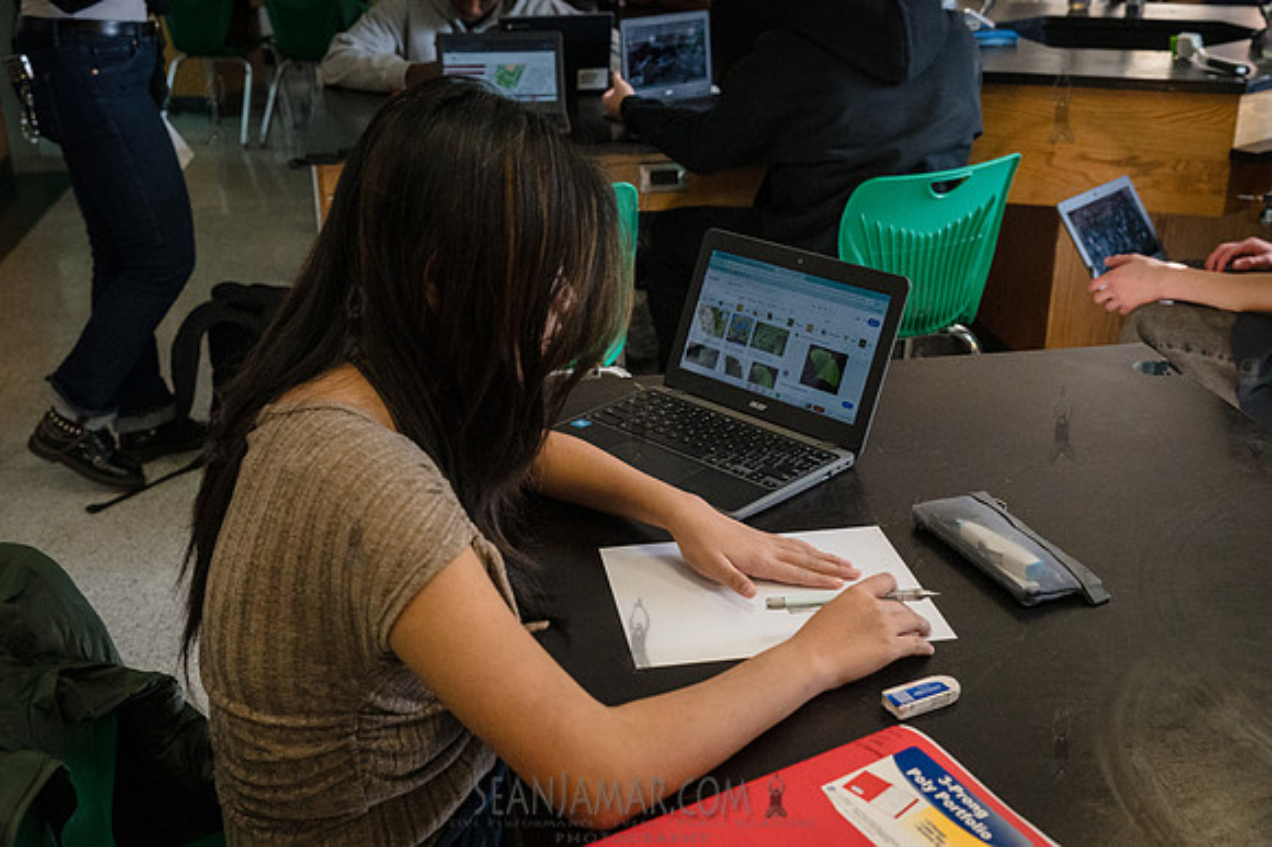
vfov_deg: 33.6
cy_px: 453
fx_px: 1403
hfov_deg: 48.8
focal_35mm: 40
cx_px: 634
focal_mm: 35
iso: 6400
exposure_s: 1/1250
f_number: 5
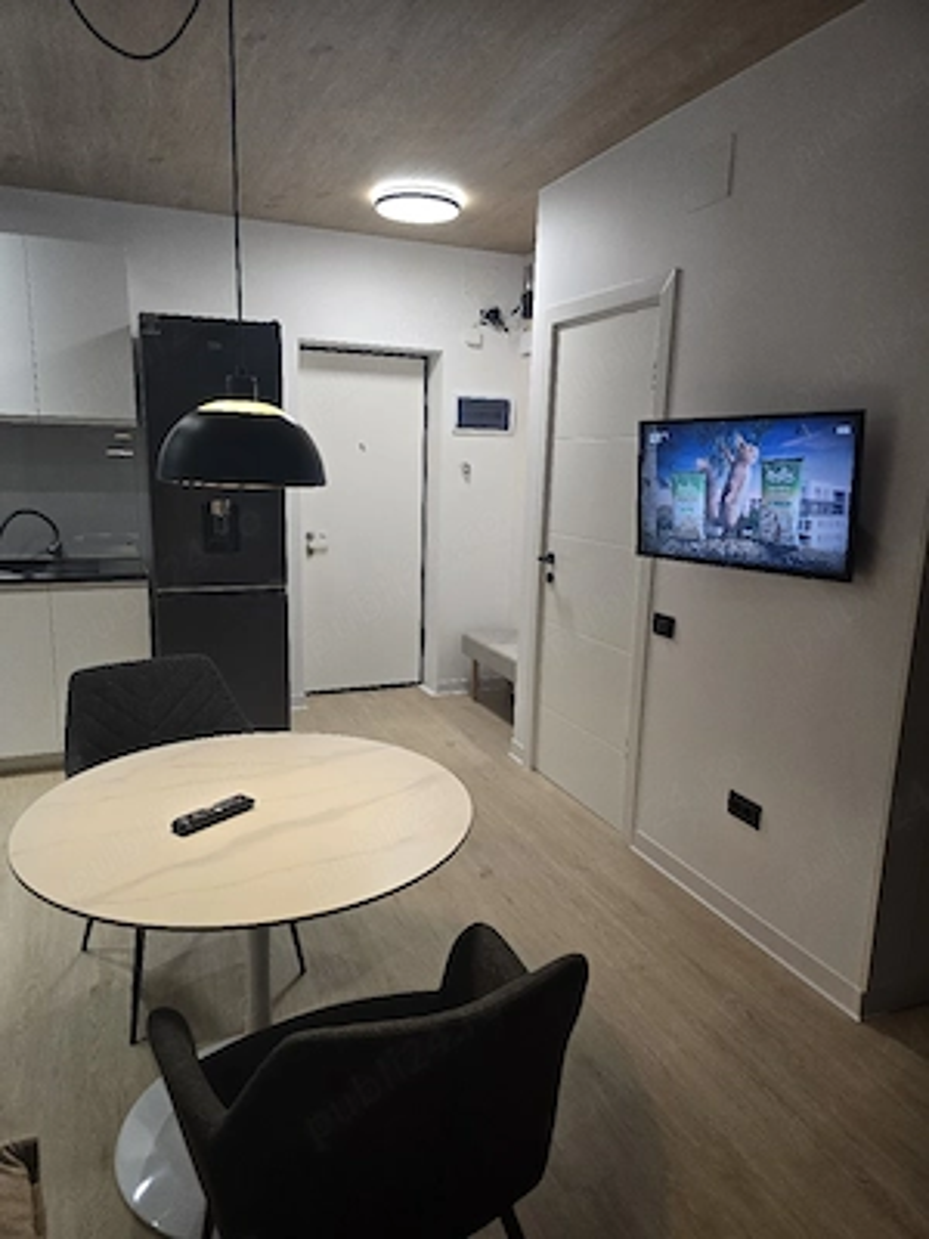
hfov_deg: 58.9
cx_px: 464
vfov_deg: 73.9
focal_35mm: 23
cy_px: 620
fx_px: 823
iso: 250
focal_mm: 6.3
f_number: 1.7
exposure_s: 1/101
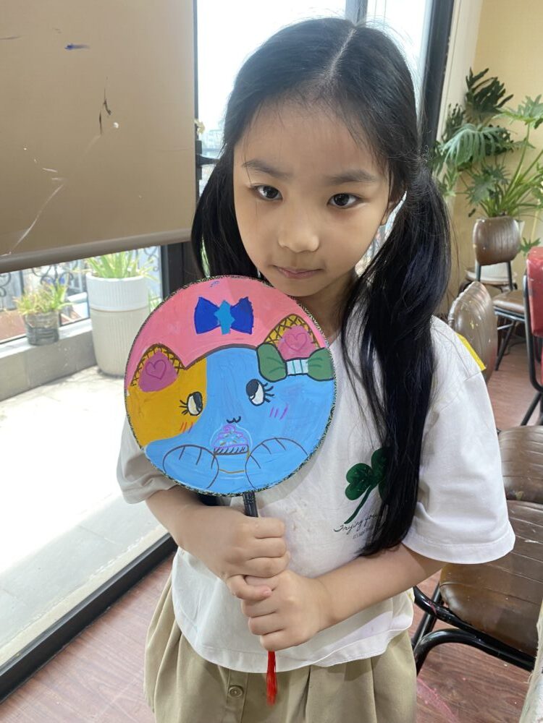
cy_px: 362
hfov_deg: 53.1
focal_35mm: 26
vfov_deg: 67.3
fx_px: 544
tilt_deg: -19.5
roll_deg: -2.9
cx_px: 272
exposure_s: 1/50
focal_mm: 4.25
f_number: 1.8
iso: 80
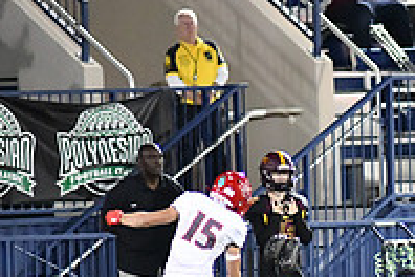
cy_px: 217
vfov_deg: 1.6
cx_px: 472
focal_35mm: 877
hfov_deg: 2.4
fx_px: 10109
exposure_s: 1/1000
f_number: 2.8
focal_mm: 300
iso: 10000
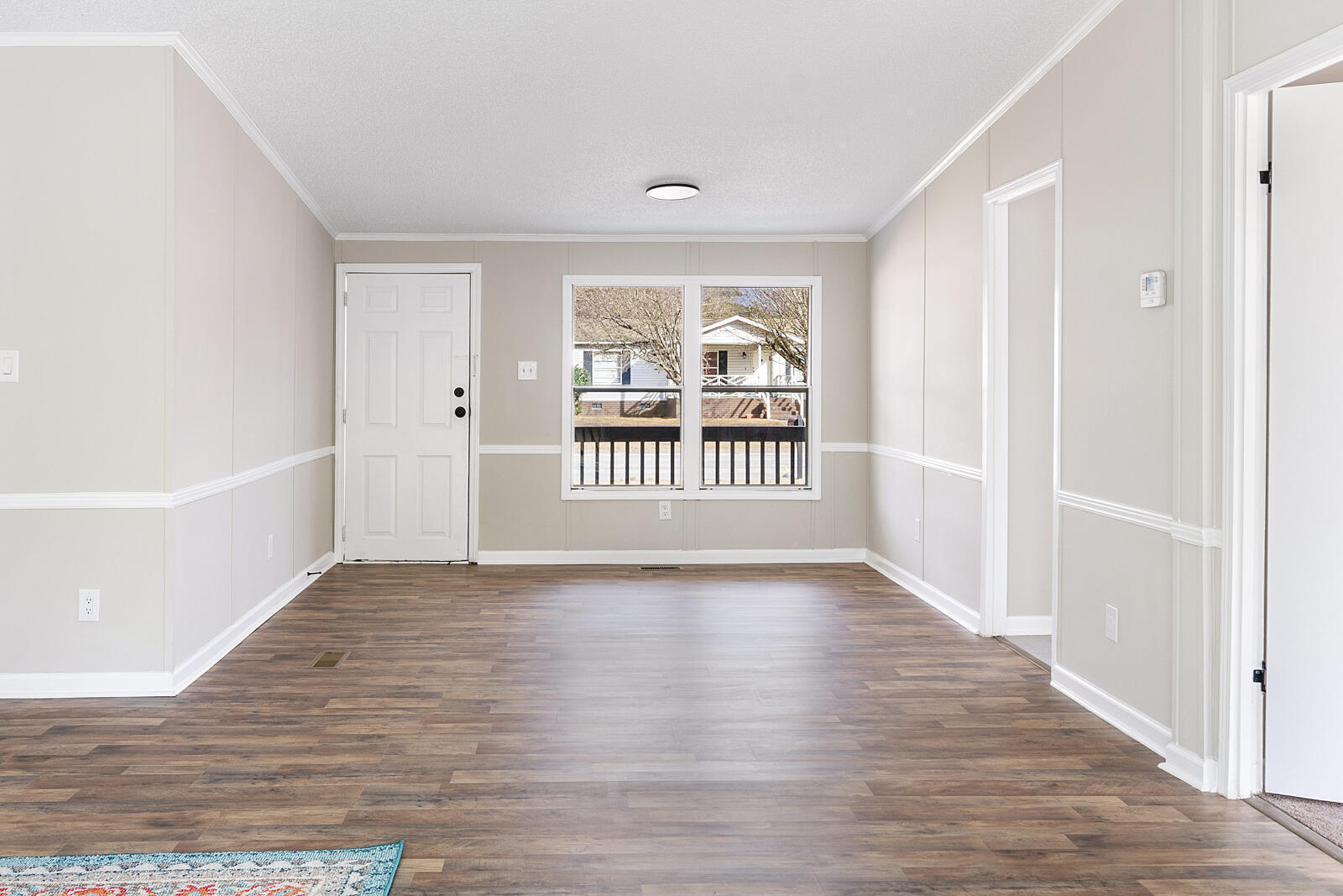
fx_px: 1119
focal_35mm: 30
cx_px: 621
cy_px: 397
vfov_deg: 43.5
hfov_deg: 61.9
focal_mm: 16
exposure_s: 1/250
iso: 200
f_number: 10
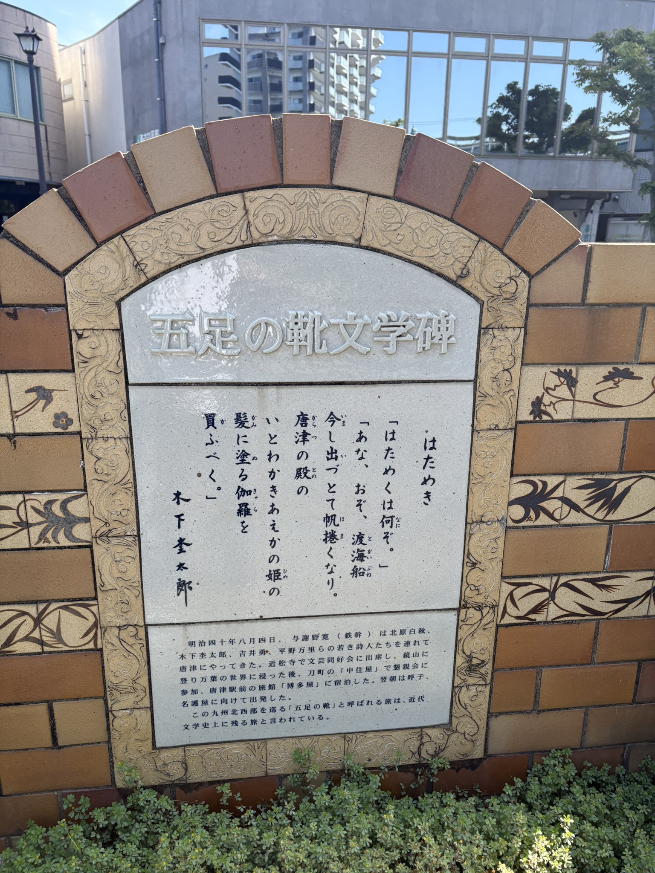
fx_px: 656
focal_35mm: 26
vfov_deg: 67.3
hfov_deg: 53.1
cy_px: 436
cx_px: 328
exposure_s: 1/1155
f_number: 1.6
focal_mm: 5.96
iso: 64
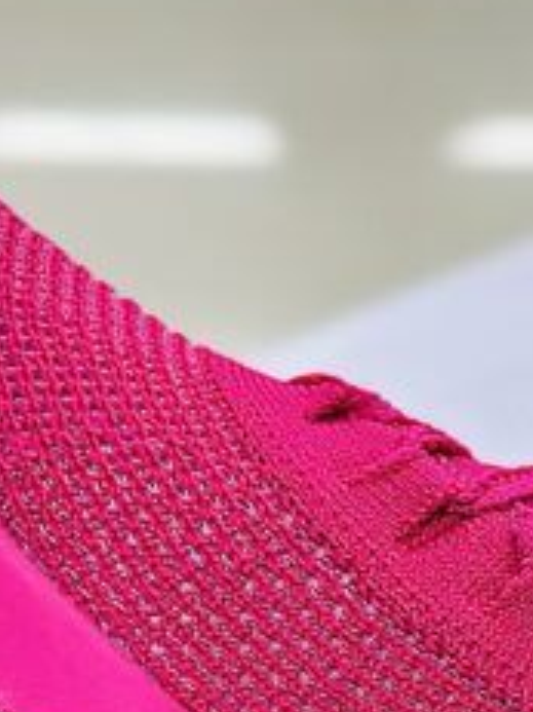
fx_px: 3987
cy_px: 905
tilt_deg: -54.5
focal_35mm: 194
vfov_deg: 10.0
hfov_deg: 7.6
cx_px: 527
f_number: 1.78
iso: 80
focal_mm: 6.86
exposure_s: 1/121
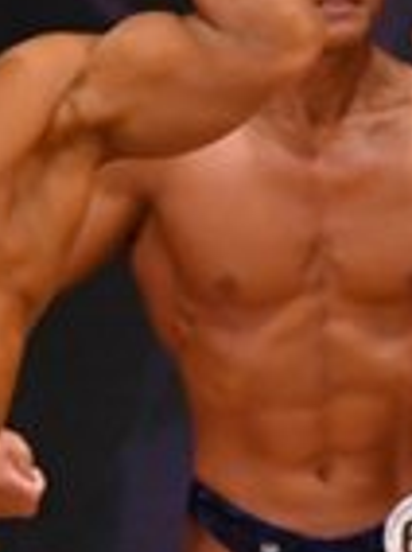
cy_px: 583
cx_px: -534
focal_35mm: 1418
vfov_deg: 1.4
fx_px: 22571
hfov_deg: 1.0
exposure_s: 1/400
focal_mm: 180
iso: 5000
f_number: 5.6
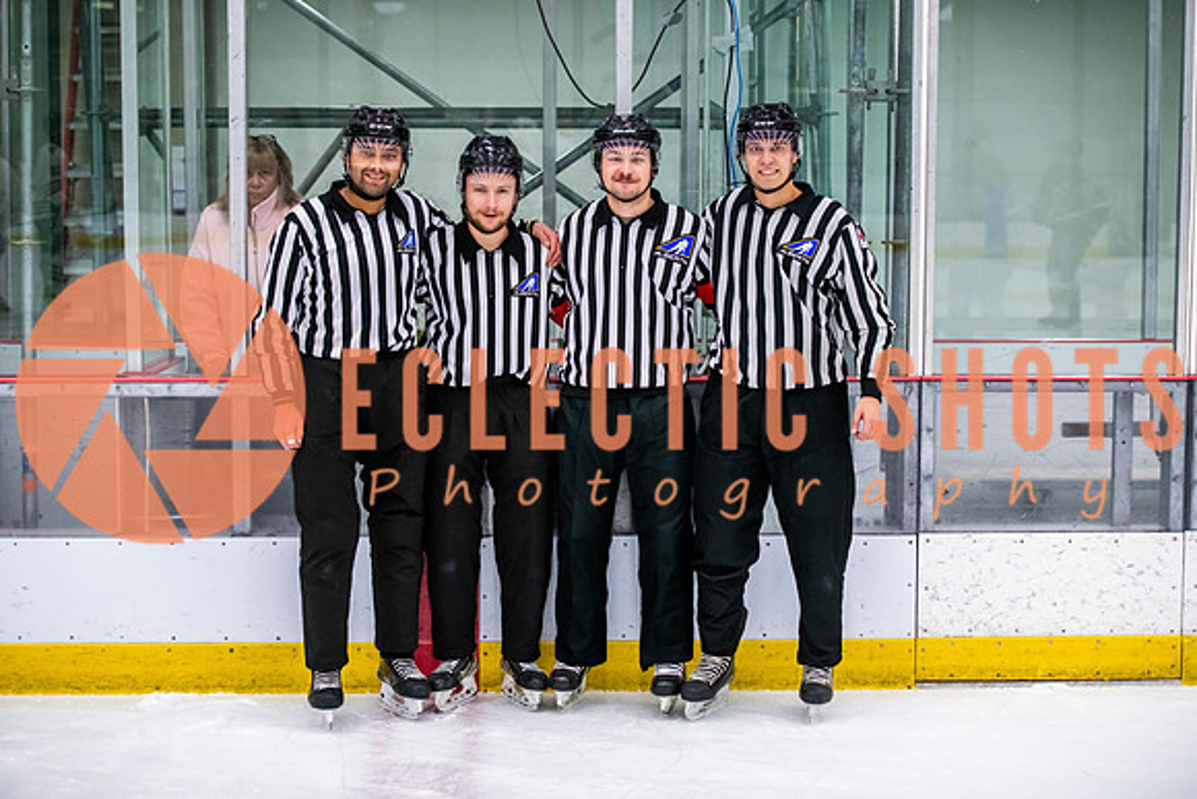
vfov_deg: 19.5
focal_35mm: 70
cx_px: 598
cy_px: 400
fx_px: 2328
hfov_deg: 28.8
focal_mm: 70
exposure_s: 1/800
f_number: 3.2
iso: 2500
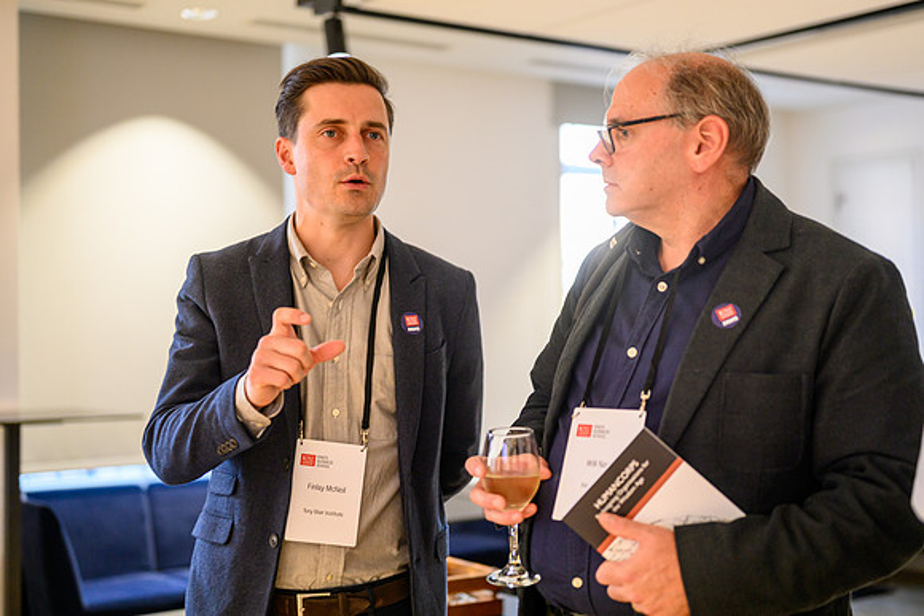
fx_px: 1341
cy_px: 308
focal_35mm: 52
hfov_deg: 38.0
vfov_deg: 25.9
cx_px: 462
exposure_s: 1/200
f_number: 1.8
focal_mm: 50
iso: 1400
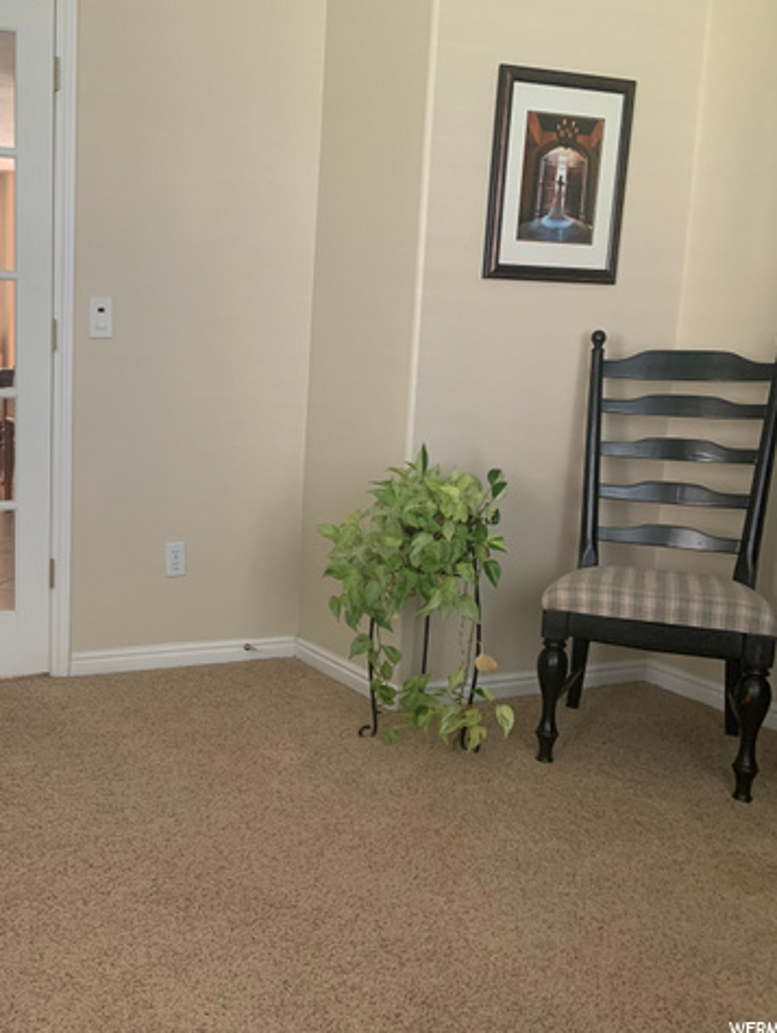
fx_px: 1046
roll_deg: -0.8
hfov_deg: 38.4
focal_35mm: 35
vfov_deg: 52.6
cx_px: 102
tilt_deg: -8.6
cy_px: 515
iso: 200
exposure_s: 1/60
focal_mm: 4.25
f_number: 1.8
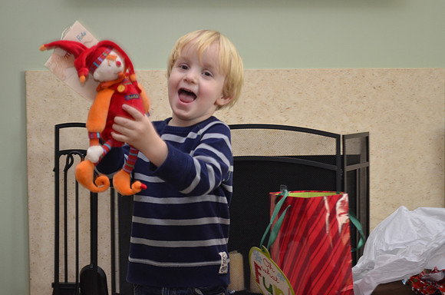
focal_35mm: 69
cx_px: 222
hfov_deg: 29.3
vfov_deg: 19.6
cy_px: 148
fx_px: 851
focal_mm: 46
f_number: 5.3
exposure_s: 1/60
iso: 800
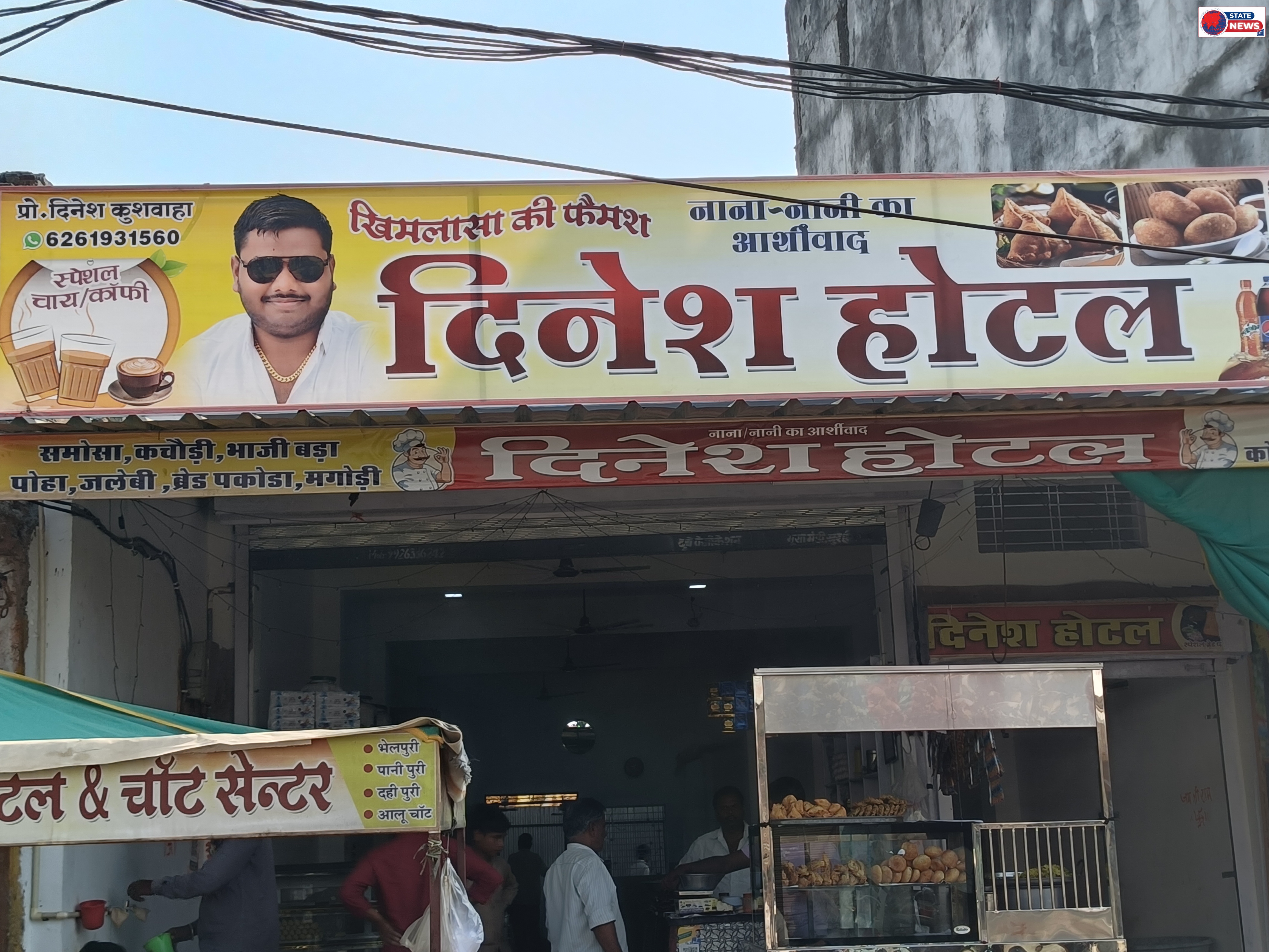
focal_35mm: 50
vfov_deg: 29.1
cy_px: 476
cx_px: 634
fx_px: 1833
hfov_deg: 38.2
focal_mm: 4.7
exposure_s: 1/399
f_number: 1.7
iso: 101
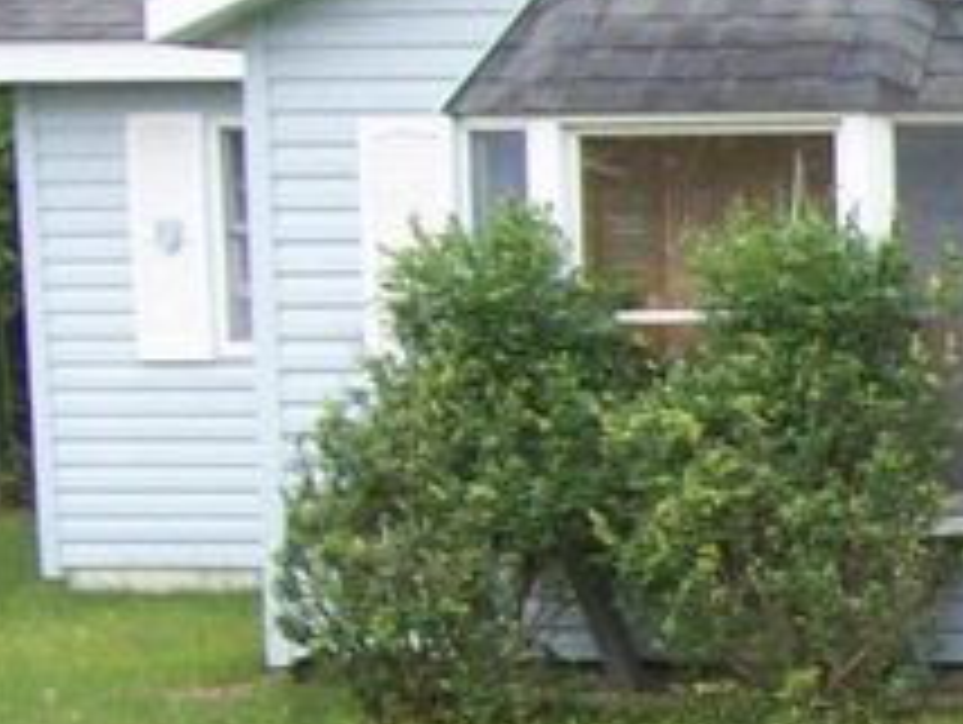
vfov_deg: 8.5
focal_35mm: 172
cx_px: 2268
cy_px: 904
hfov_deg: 10.1
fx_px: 4790
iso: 80
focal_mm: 6
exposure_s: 1/192
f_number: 2.7
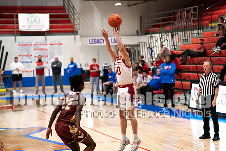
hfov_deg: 18.9
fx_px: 678
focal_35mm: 108
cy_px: 69
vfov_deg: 12.7
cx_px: 123
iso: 4000
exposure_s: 1/1000
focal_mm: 99
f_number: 2.8
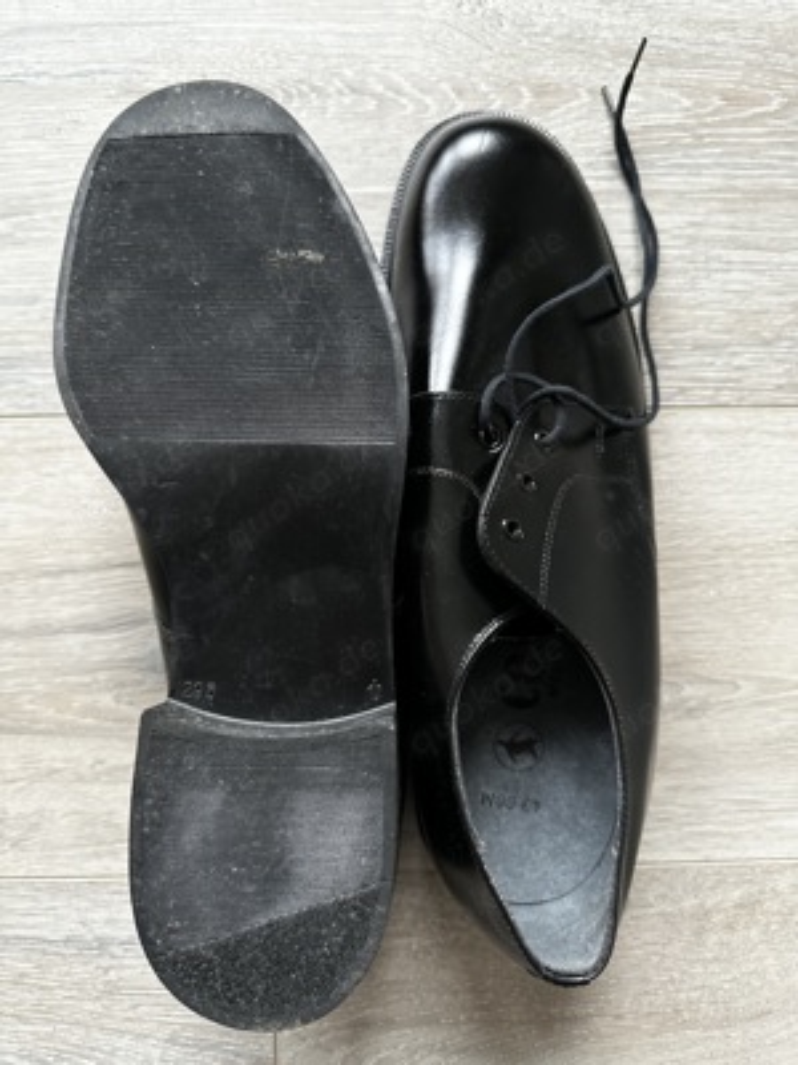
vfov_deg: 71.6
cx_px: 399
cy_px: 532
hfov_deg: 56.8
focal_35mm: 24
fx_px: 738
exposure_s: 1/60
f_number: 1.78
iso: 320
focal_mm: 6.86
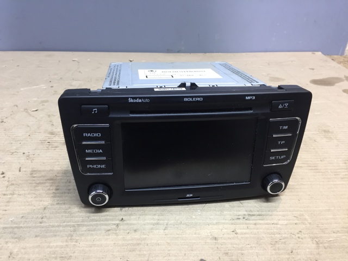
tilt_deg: -29.9
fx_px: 292
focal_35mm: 29
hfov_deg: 61.7
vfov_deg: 48.2
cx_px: 174
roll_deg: -2.9
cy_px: 130
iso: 125
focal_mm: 4.15
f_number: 2.2
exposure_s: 1/33
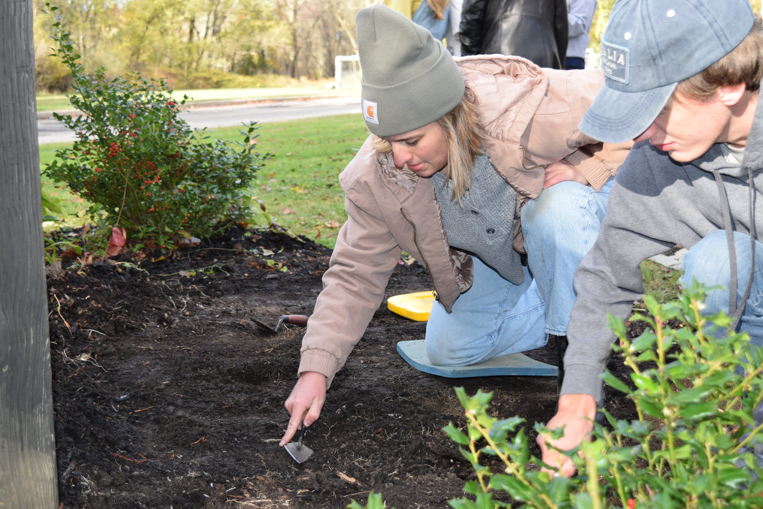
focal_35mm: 51
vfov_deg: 26.5
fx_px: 1081
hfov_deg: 38.9
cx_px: 382
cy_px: 254
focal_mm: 34
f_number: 5.6
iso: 180
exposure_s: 1/125
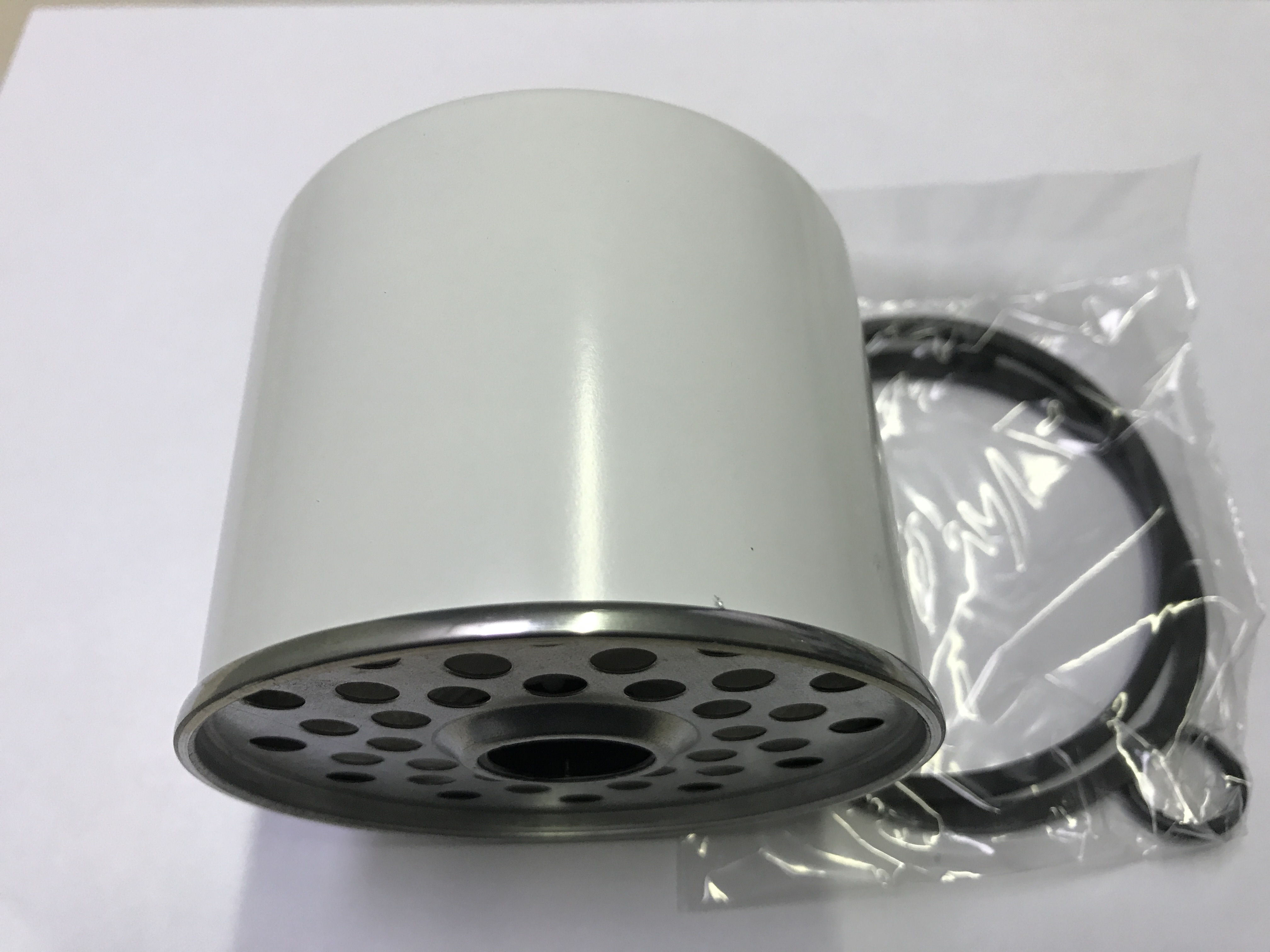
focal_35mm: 28
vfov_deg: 49.7
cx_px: 635
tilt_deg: -60.0
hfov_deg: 63.4
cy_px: 476
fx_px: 1027
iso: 32
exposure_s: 1/33
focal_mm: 3.99
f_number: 1.8
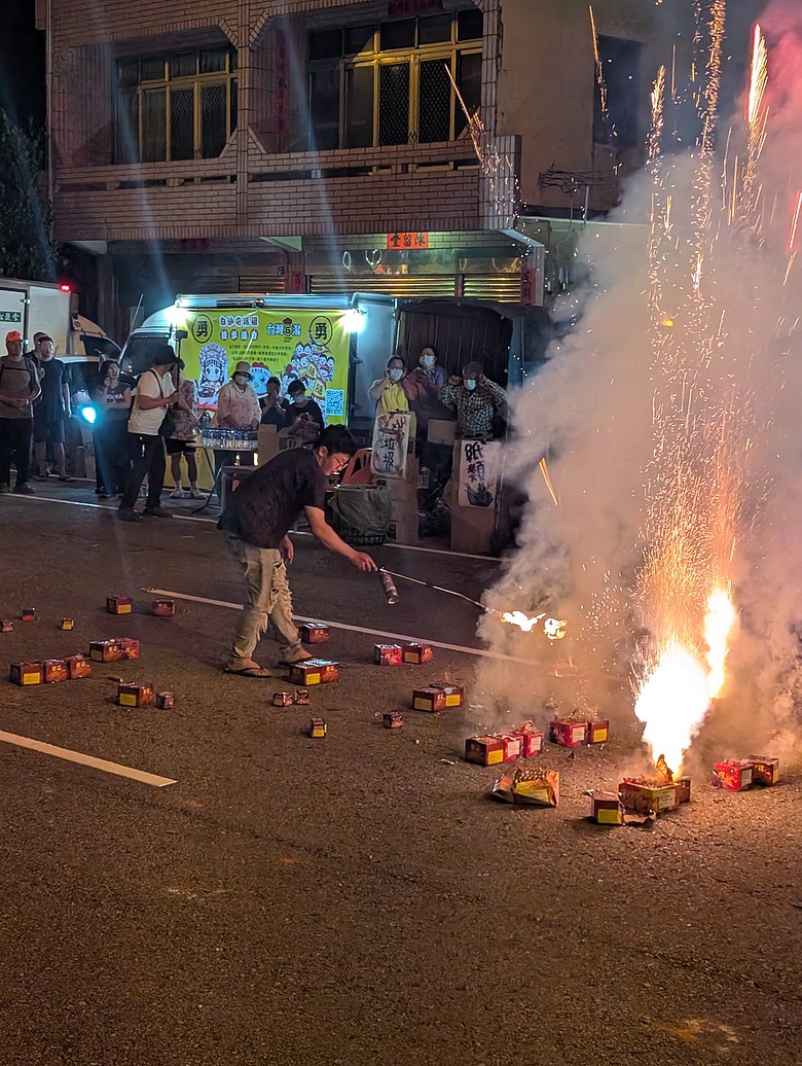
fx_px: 1510
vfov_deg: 38.9
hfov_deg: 29.7
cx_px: 401
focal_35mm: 49
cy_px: 533
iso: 390
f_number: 1.68
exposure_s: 1/97.3
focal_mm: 6.9
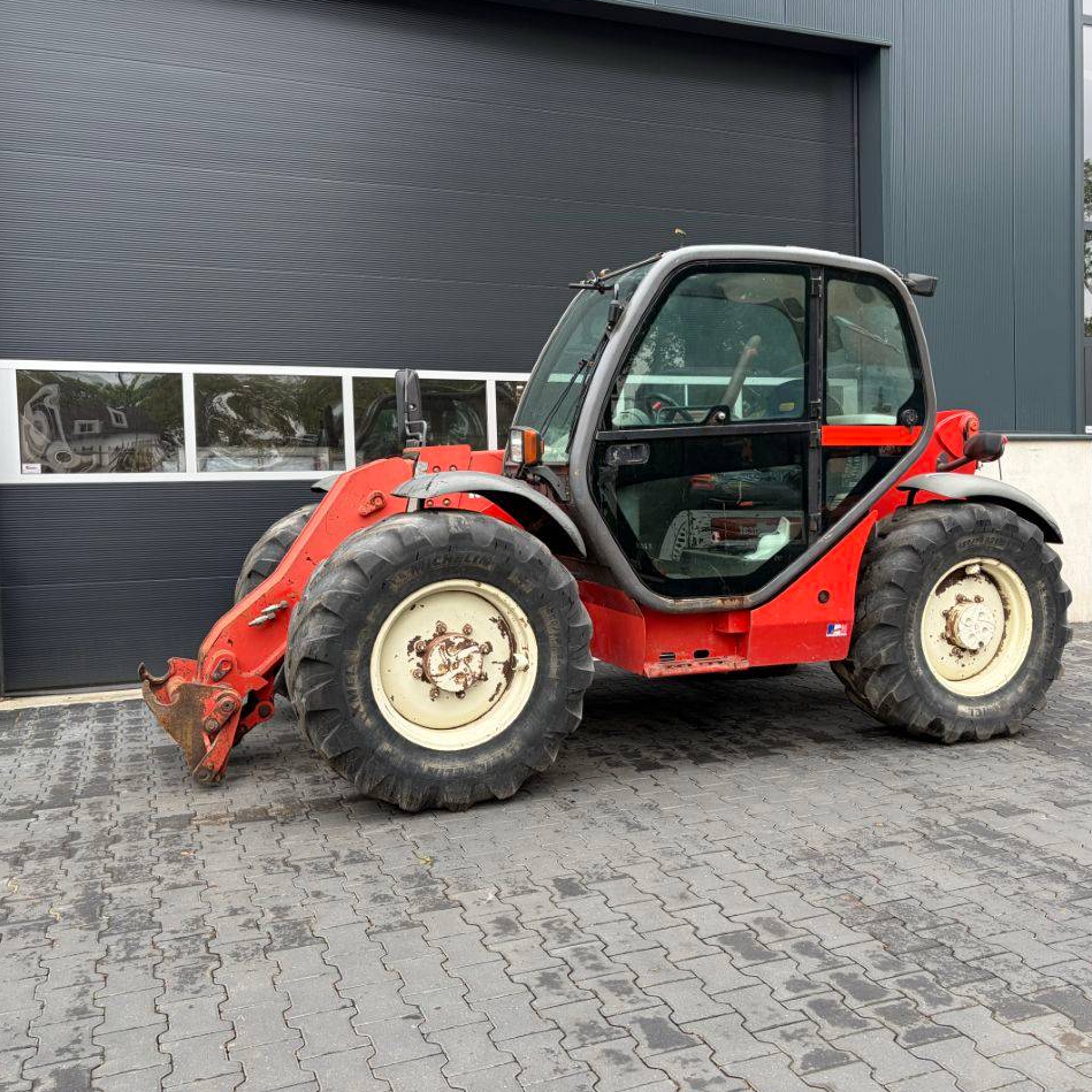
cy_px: 545
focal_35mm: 31
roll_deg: +2.3
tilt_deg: +1.1
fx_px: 1106
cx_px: 587
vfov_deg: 52.5
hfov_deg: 52.5
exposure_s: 1/138
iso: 32
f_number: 1.6
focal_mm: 5.96
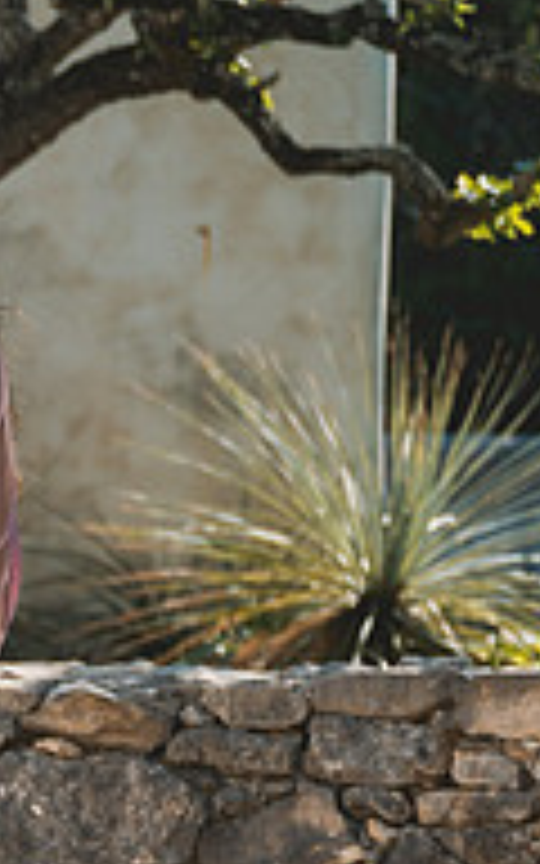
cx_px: -825
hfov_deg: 6.4
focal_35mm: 194
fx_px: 4568
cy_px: 623
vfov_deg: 10.8
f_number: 2.8
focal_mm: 51
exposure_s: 1/800
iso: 80
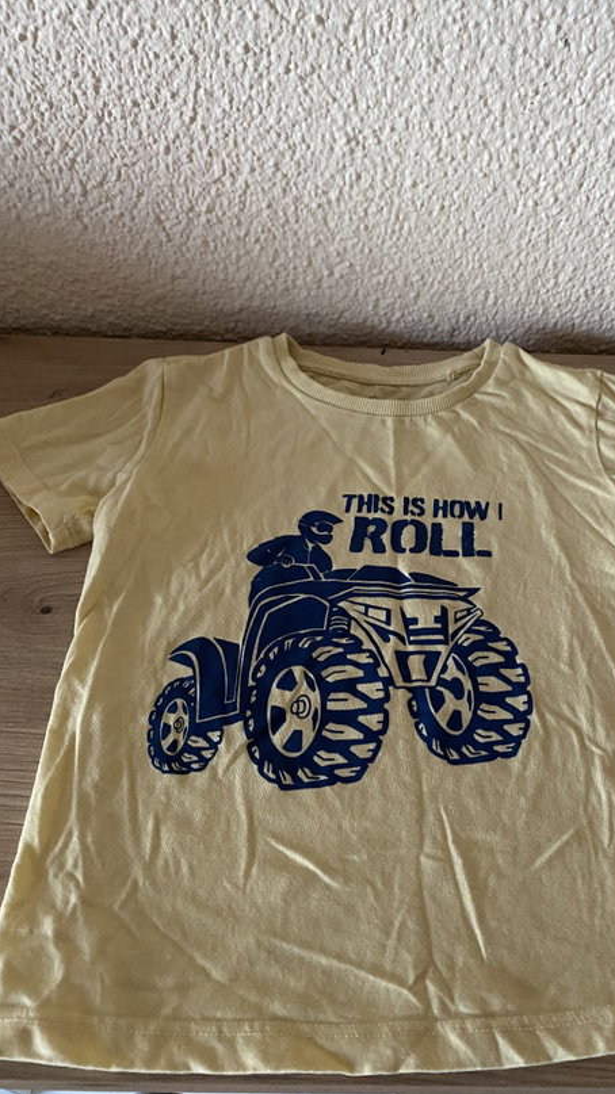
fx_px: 841
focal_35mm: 29
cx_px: 397
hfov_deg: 39.8
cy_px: 535
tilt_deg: -50.8
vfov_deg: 66.1
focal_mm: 4.25
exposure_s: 1/30
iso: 500
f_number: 1.8
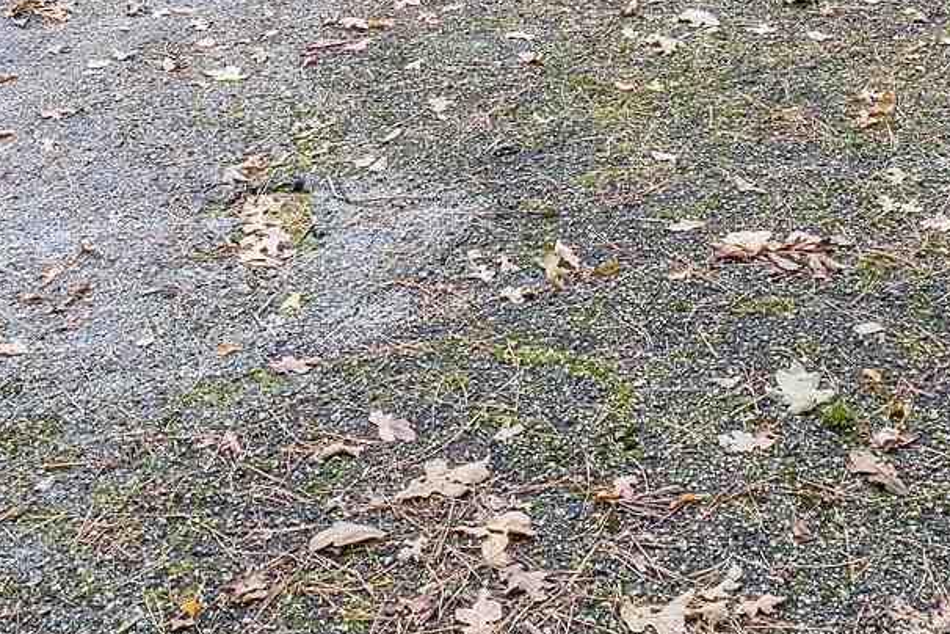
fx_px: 1742
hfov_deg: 30.4
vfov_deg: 18.0
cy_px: -357
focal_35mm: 66
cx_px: 597
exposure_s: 1/13
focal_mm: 16
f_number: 8
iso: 800
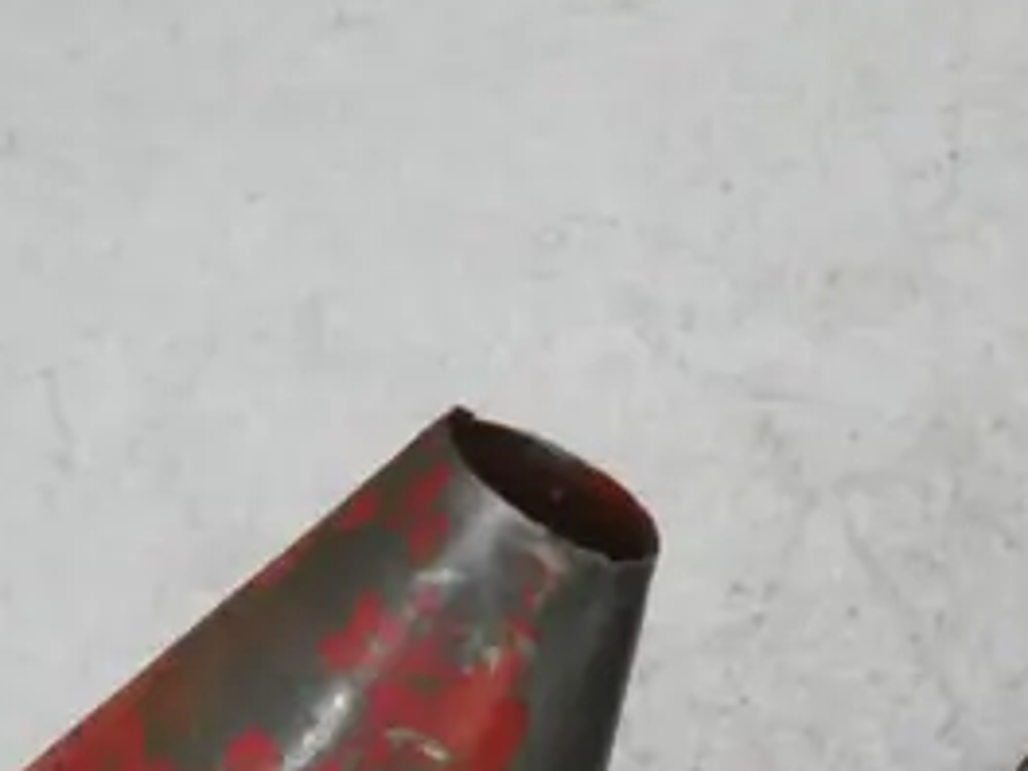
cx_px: 985
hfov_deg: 7.5
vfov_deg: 5.6
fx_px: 7840
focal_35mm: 264
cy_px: 1318
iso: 3200
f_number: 5.4
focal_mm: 34
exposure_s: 1/40
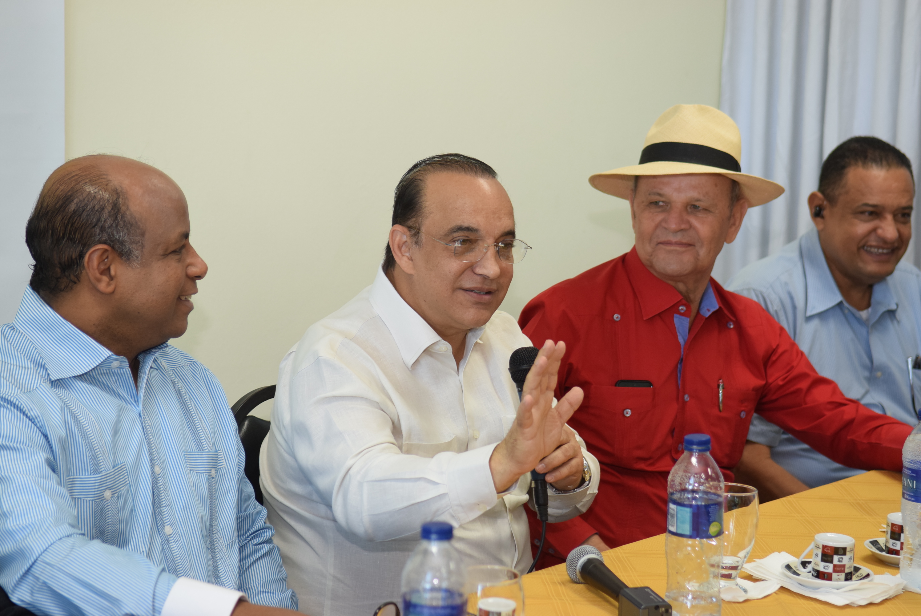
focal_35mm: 82
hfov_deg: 24.6
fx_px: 2112
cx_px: 460
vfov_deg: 16.6
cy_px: 308
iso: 640
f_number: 4
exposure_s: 1/160
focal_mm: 55
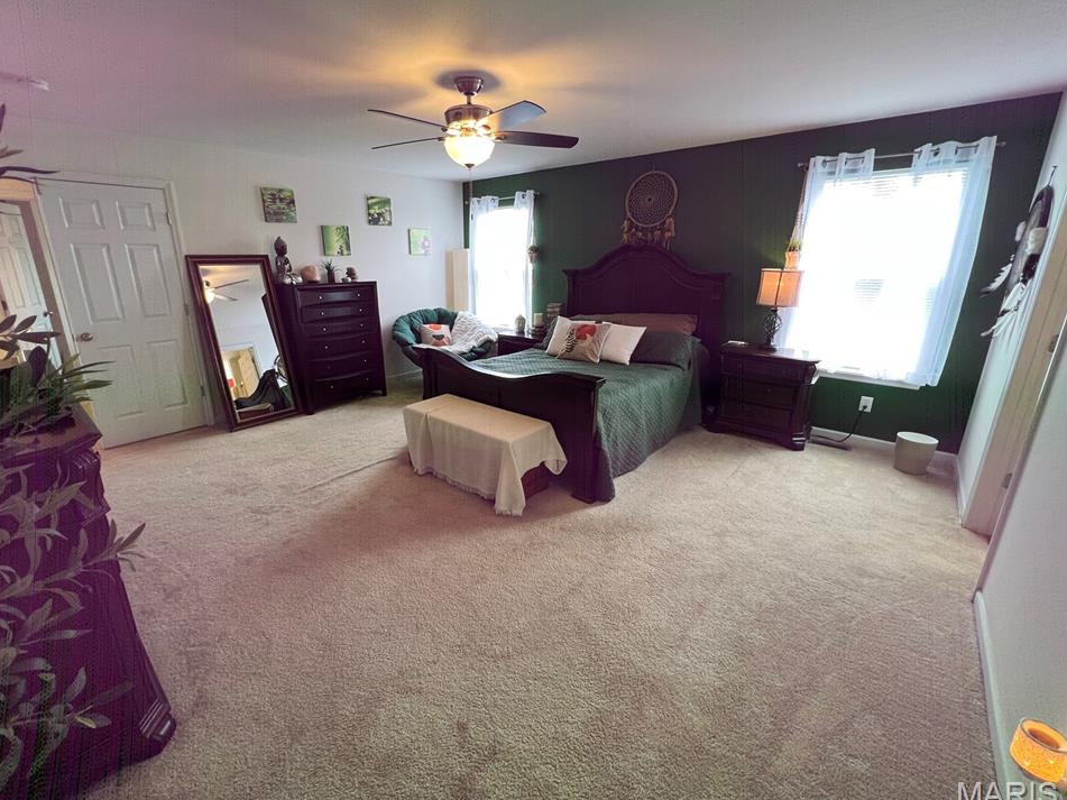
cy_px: 387
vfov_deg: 85.6
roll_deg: +0.5
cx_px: 495
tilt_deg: -15.5
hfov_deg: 101.9
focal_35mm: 14
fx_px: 431
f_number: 1.8
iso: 160
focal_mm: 1.57
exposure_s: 1/60
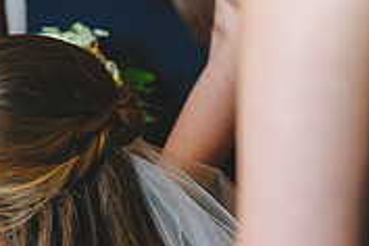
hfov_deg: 12.3
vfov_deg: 8.2
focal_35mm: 164
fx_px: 1681
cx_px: -50
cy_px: 350
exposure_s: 1/200
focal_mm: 50
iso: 500
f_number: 3.5
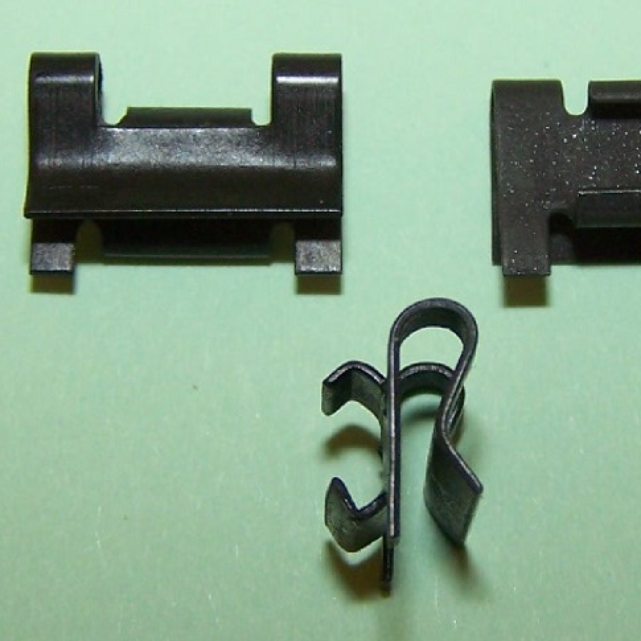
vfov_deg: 37.6
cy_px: 320
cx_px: 410
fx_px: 943
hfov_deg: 37.3
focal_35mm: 45
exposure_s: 1/60
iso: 80
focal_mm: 6.3
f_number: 2.8
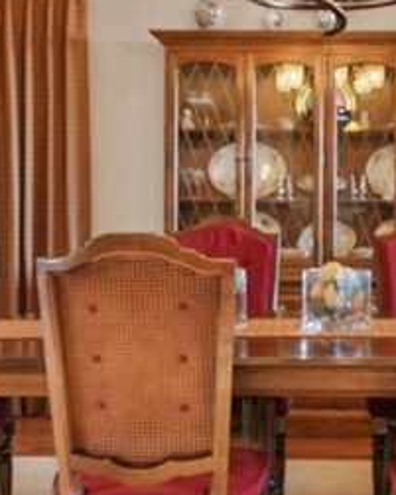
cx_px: 318
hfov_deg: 23.2
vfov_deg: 29.1
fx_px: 952
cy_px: 219
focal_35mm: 65
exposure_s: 1/2
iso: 640
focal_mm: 16
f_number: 9
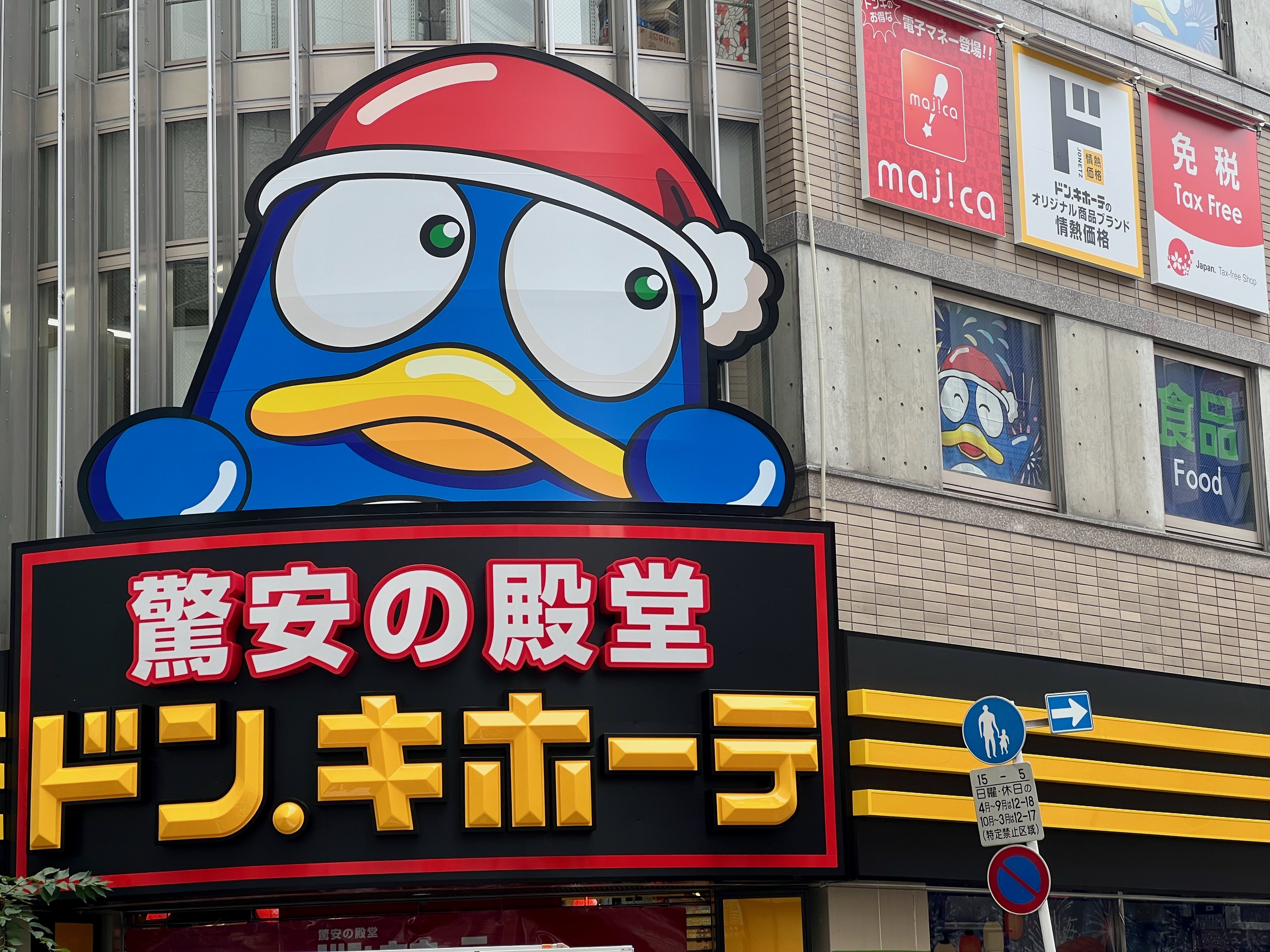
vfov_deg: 19.1
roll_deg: +1.8
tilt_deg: +11.6
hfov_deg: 25.3
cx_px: 635
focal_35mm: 77
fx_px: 2825
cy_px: 476
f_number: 2.8
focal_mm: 9
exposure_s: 1/165
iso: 32
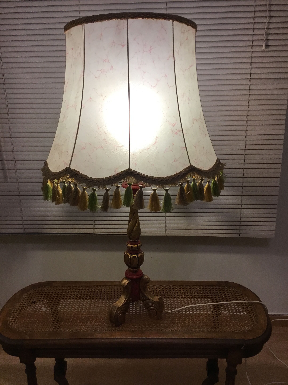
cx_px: 144
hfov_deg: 45.4
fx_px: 344
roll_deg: +2.8
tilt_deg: -16.2
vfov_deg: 58.4
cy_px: 192
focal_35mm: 31
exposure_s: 1/33
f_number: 2.4
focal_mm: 3.3
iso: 40
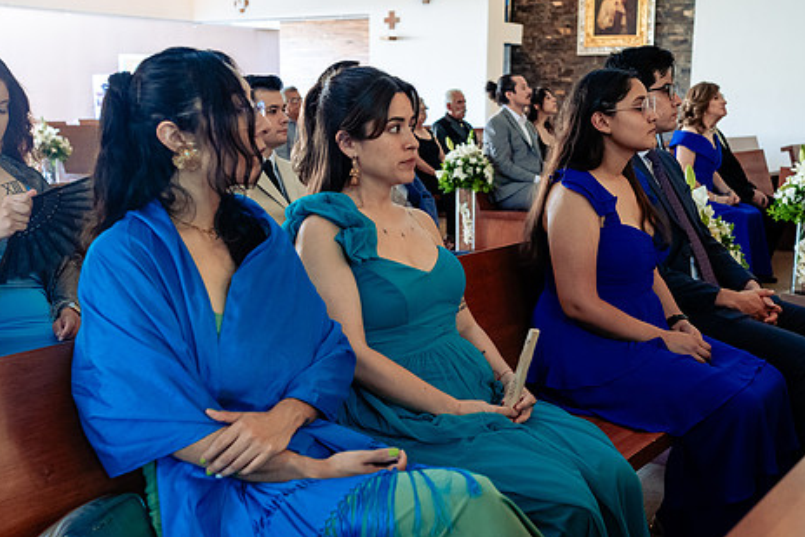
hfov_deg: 43.6
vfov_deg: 29.9
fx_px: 1007
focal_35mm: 45
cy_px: 286
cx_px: 436
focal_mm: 35
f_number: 4.5
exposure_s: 1/160
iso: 2500
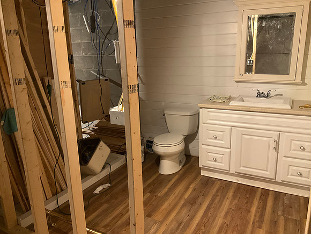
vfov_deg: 48.2
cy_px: 117
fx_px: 261
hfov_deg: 61.7
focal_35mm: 29
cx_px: 156
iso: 320
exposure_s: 1/40
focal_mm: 3
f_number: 1.8
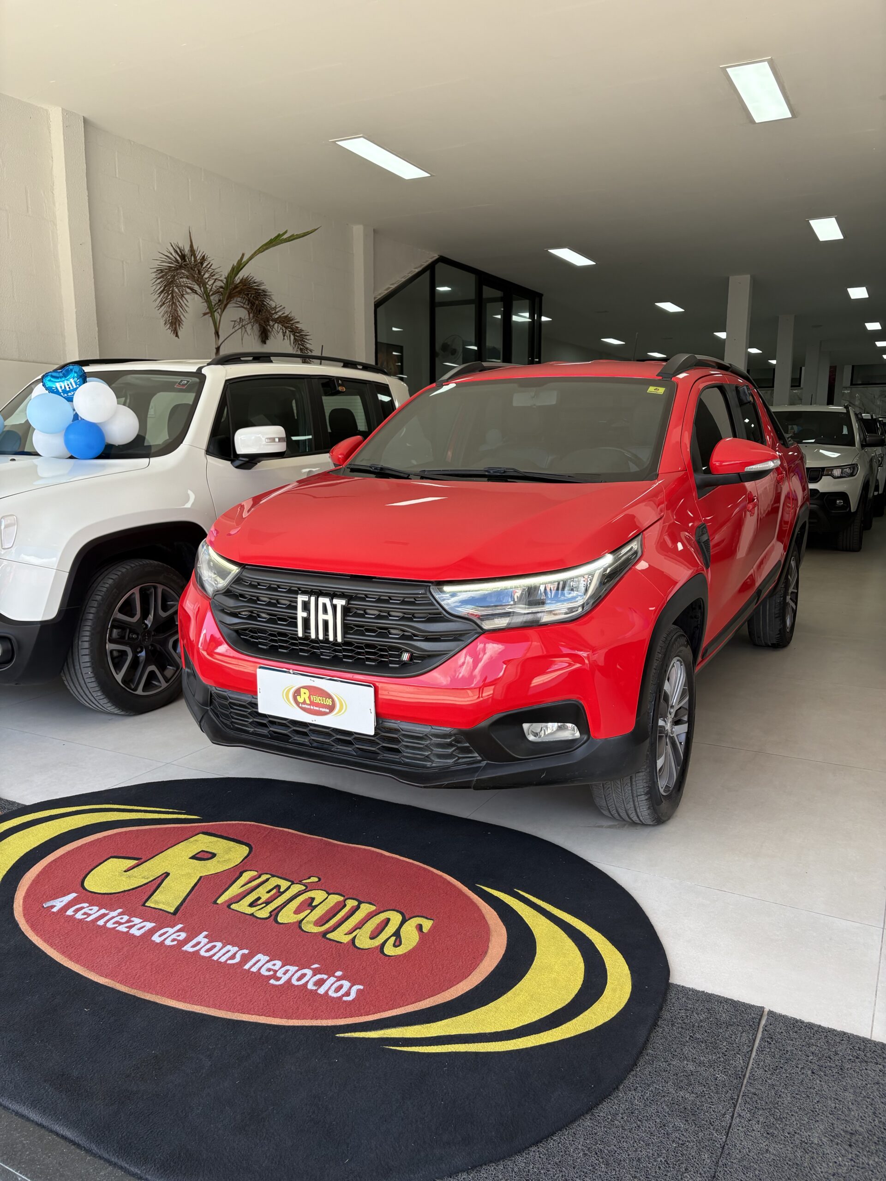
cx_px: 443
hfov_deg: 53.1
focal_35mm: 26
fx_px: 887
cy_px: 590
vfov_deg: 67.3
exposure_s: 1/333
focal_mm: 5.96
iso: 64
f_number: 1.6
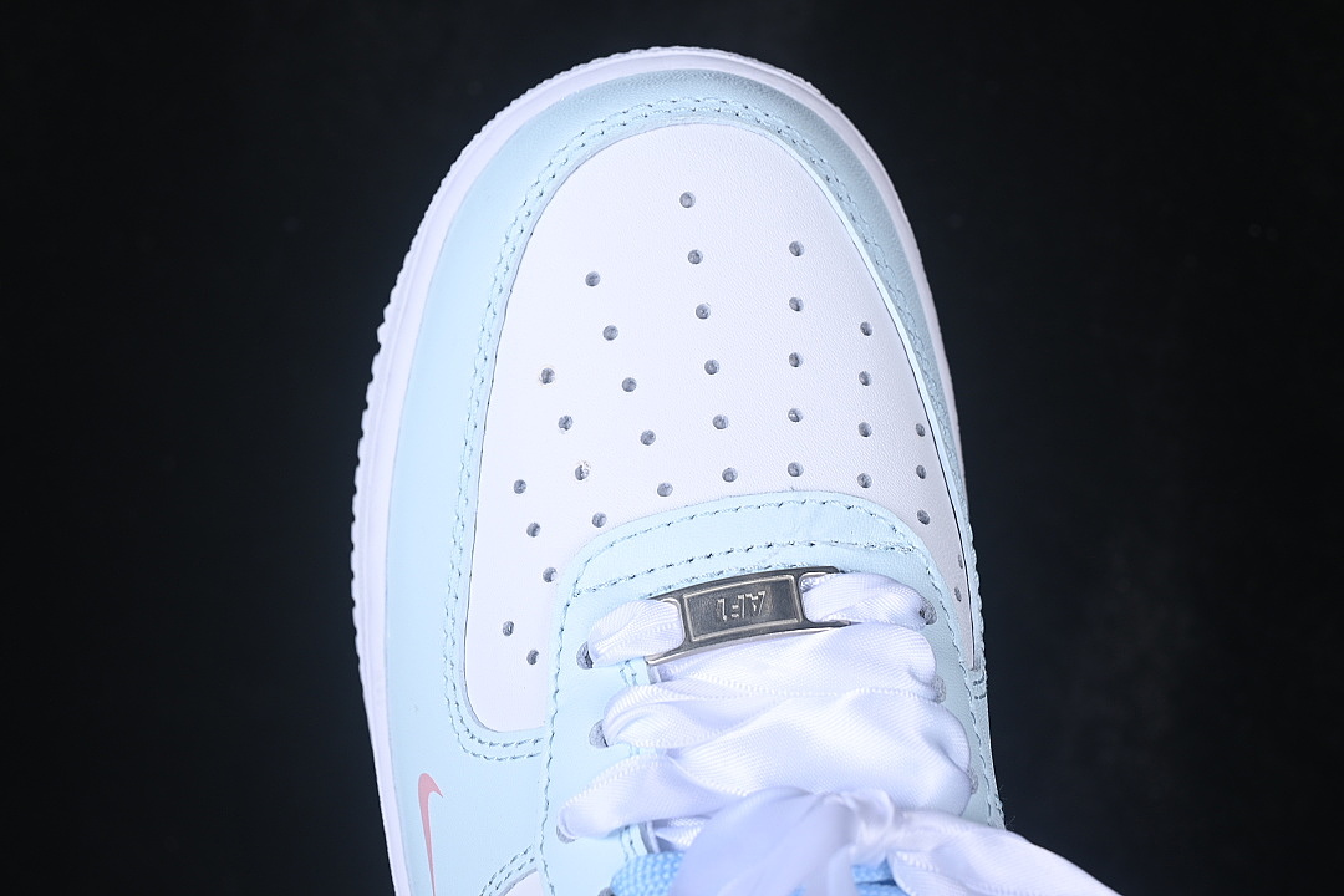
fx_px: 2800
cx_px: 672
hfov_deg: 27.0
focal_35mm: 75
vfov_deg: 18.2
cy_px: 448
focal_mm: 50
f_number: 7.1
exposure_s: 1/100
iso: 160
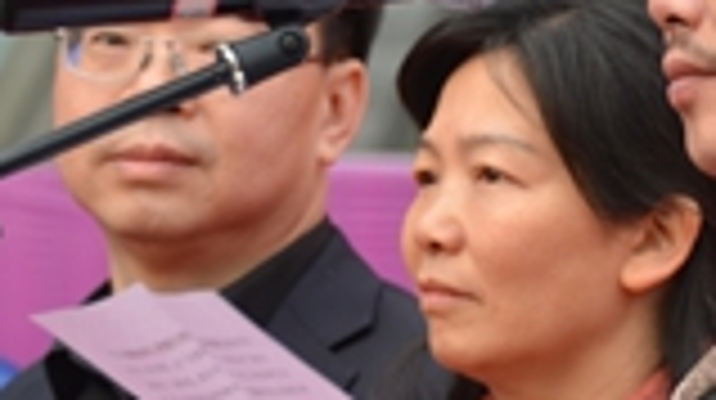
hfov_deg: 4.2
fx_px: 9835
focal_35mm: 519
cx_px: 504
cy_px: 7
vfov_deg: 2.3
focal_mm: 105
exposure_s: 1/60
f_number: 5.3
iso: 100
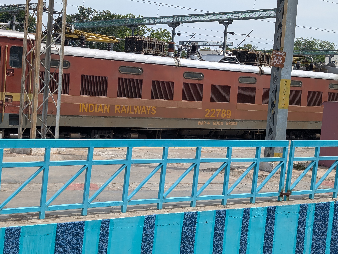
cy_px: 127
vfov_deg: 29.7
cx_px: 169
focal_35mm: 49
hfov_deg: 38.9
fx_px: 479
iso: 18
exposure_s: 1/978
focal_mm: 6.9
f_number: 1.68
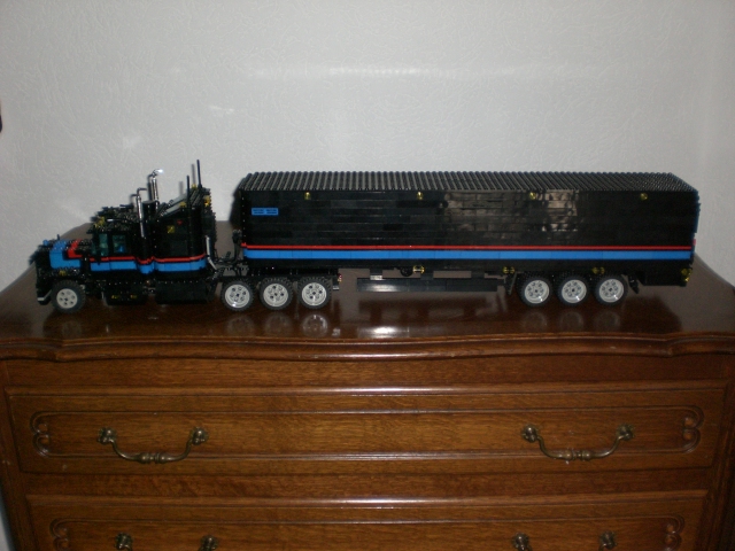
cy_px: 276
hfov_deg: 49.0
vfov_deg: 37.7
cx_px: 368
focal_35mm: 38
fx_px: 807
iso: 200
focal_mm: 6.3
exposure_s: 1/60
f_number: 3.1
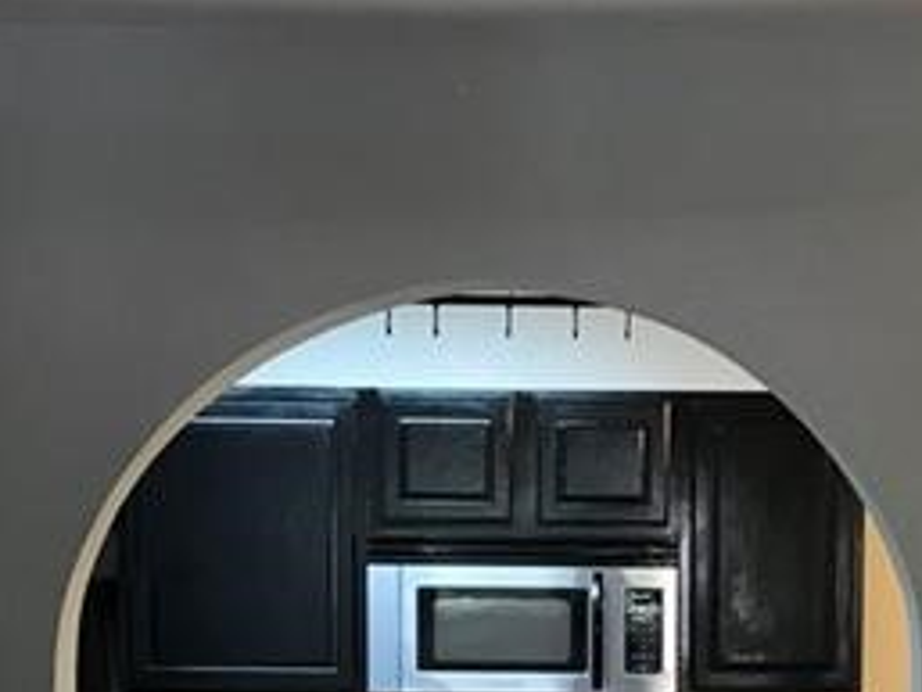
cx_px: 624
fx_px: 2318
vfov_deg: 16.5
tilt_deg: -5.7
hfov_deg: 22.4
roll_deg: -0.4
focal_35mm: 87
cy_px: 749
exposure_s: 1/15
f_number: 1.8
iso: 80
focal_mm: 3.99
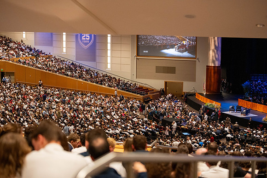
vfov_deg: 19.5
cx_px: 134
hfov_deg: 28.8
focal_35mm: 70
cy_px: 89
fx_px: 519
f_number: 2.8
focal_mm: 70
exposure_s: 1/125
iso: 2000
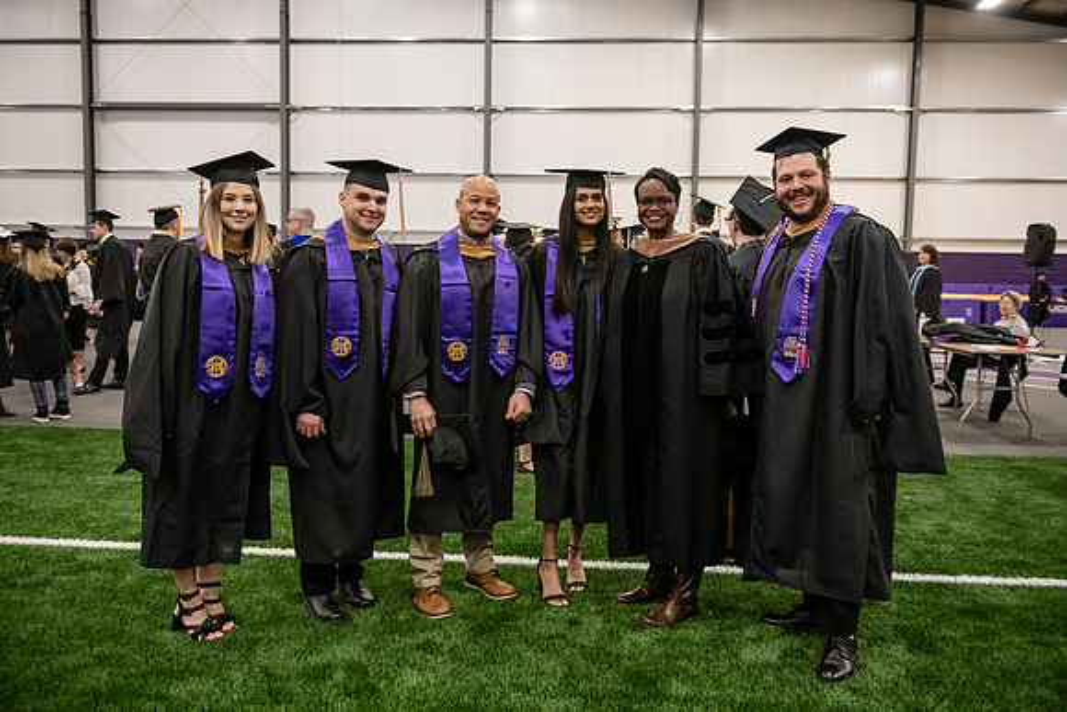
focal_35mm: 32
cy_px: 356
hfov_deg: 58.7
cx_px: 534
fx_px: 949
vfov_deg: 41.1
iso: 2000
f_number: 3.2
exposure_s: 1/160
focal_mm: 32
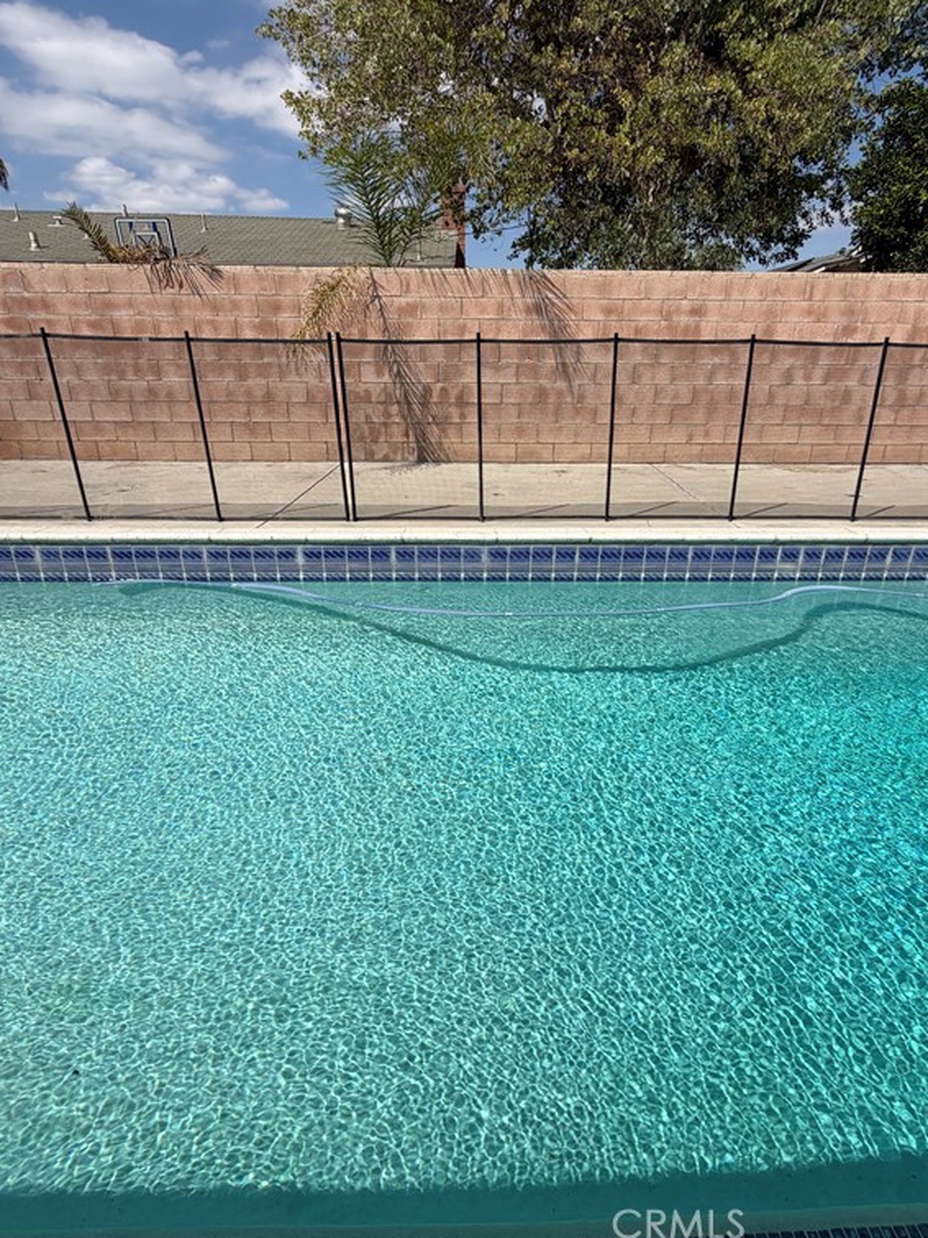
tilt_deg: -21.9
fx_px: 679
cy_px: 618
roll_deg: +0.3
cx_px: 497
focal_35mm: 19
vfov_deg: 84.7
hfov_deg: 68.6
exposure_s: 1/1399
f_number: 2.2
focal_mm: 2.22
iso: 20
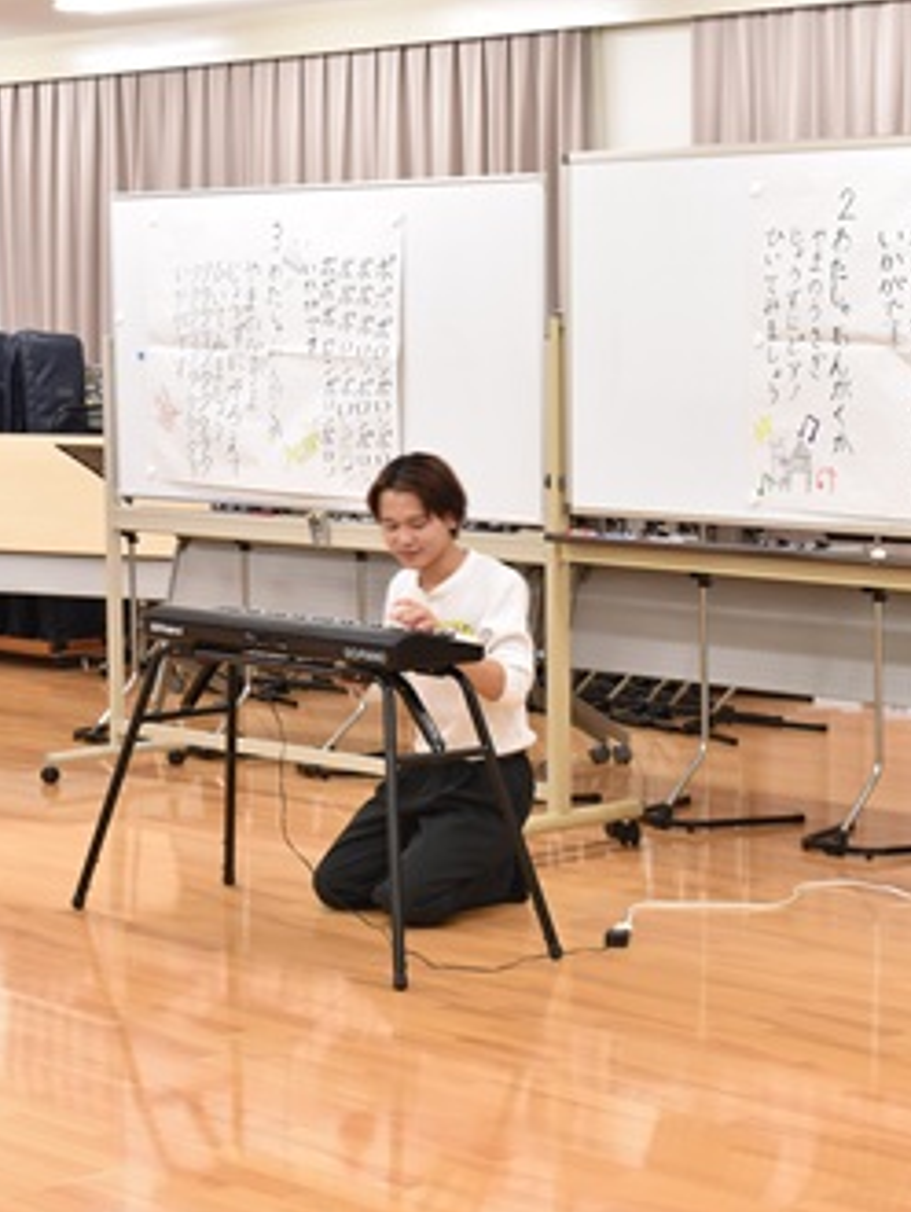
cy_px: 608
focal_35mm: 83
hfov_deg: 17.8
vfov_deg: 23.5
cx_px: 463
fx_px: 2909
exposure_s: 1/20
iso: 500
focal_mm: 38
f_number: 6.3
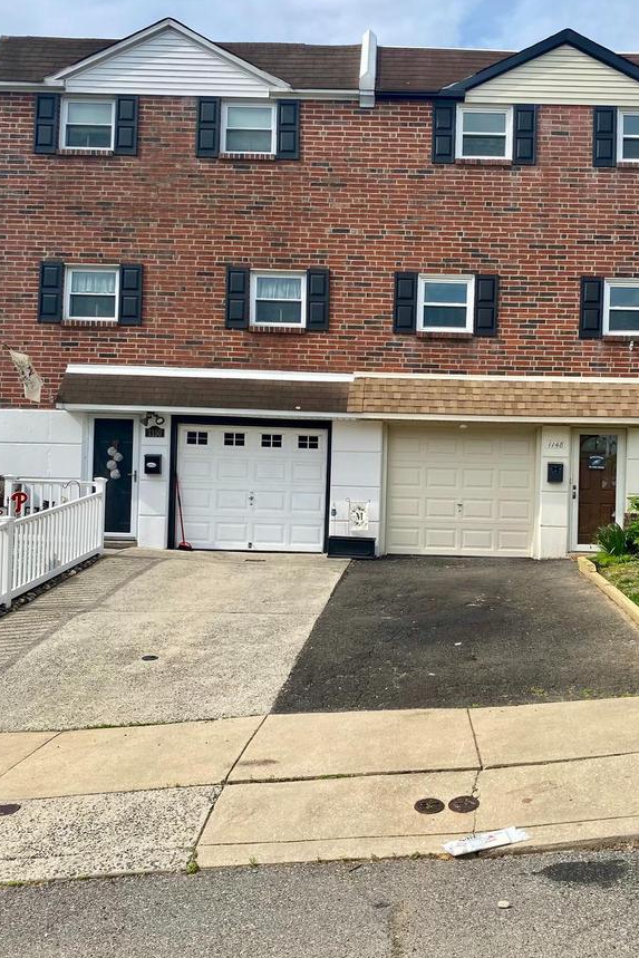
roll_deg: -1.2
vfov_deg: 55.7
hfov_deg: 38.5
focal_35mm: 34
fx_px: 905
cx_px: 424
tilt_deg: +1.7
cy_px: 520
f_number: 1.8
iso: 32
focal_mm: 4.25
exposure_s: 1/2571
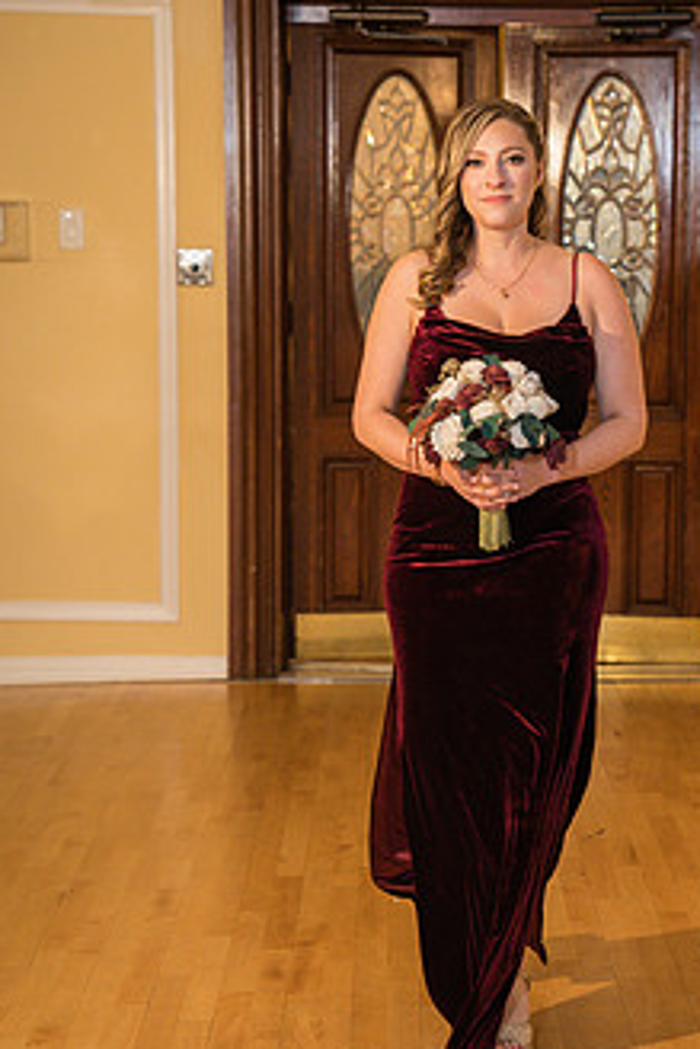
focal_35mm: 96
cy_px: 585
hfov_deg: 14.2
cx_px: 476
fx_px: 2797
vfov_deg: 21.2
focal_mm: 70
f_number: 2.8
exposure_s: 1/125
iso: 1600
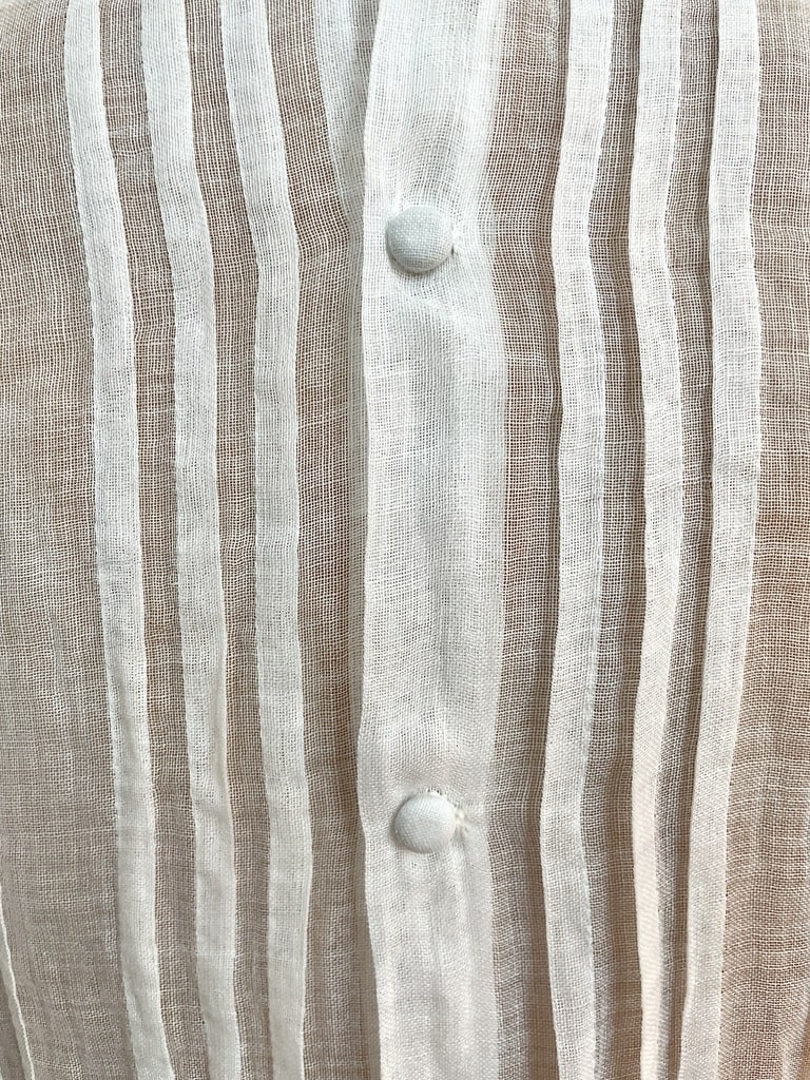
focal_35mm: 26
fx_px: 811
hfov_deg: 53.1
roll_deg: +1.4
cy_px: 540
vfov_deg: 67.3
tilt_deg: -3.7
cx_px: 405
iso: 100
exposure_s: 1/100
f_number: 1.6
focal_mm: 4.2
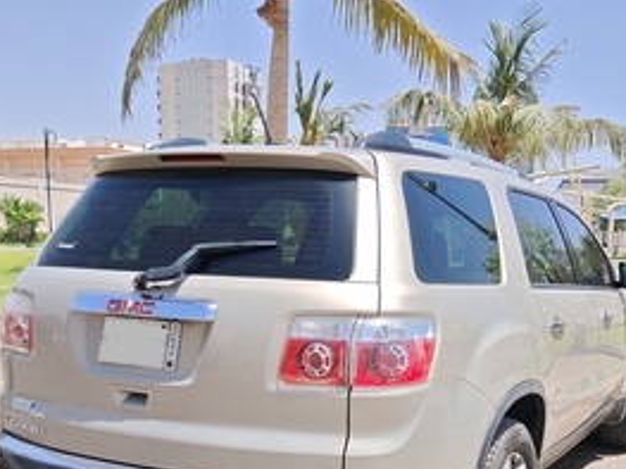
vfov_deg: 30.0
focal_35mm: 47
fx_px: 850
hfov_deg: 40.2
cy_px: 389
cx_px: 382
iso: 50
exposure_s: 1/1500
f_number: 1.9
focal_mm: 6.67
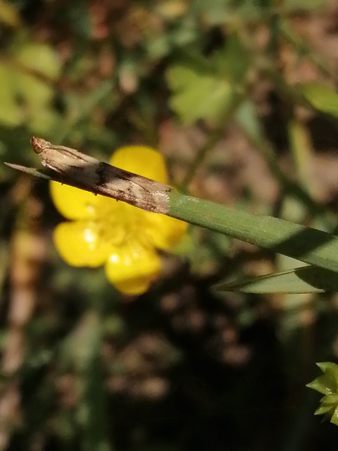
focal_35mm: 104
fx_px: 1354
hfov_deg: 14.2
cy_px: 226
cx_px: 169
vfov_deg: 18.9
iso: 50
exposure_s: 1/3984
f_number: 1.8
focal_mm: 3.46
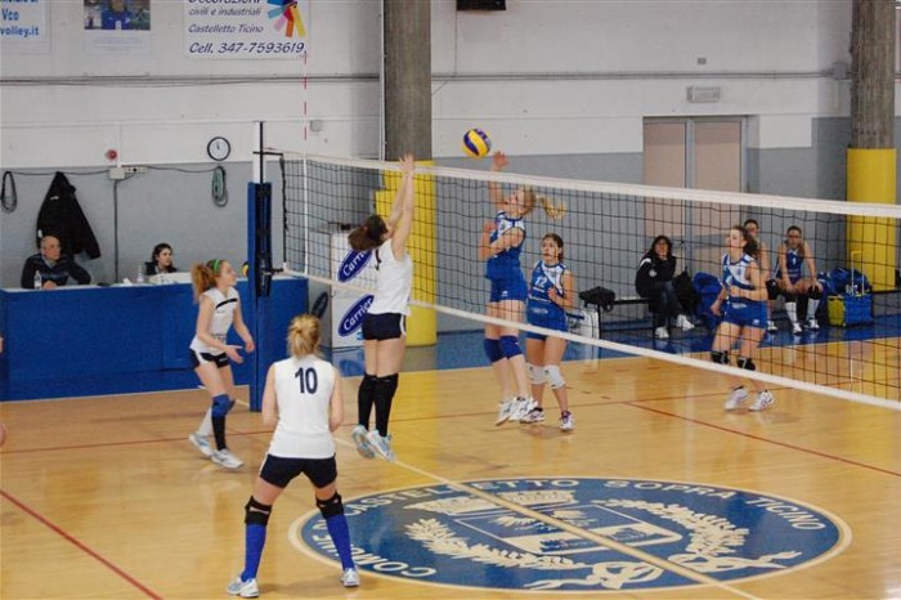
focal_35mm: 82
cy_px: 300
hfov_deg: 24.6
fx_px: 2064
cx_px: 450
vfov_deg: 16.5
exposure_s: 1/125
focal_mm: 55
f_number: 5.6
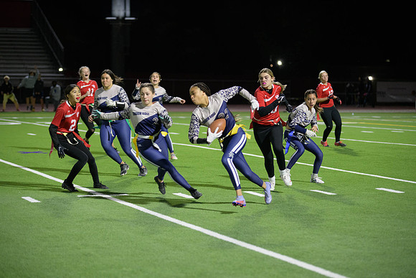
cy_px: 139
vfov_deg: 11.4
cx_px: 208
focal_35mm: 120
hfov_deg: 17.1
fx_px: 1387
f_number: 2.8
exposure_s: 1/640
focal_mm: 120
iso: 3600
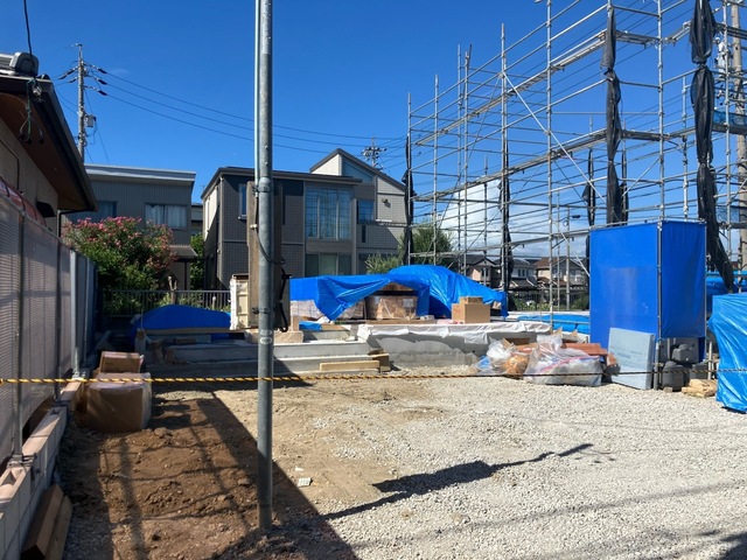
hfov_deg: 63.4
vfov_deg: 49.7
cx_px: 374
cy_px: 280
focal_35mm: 28
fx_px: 604
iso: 32
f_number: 1.8
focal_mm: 3.99
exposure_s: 1/3040
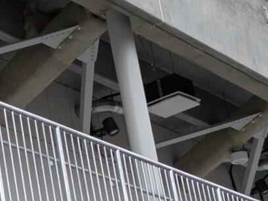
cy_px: 229
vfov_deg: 9.2
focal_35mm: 159
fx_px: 1231
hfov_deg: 11.9
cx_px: -124
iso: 51
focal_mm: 5.43
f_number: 1.89
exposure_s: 1/843
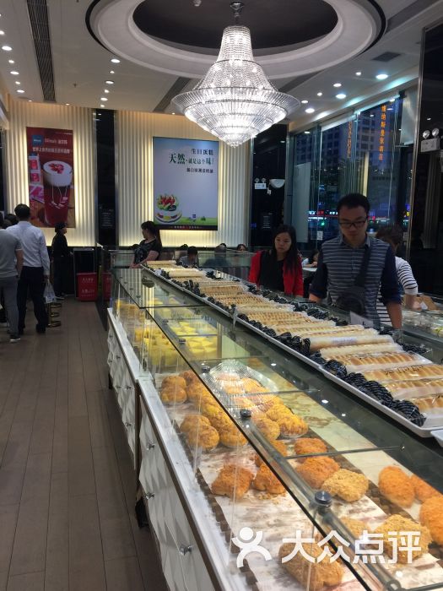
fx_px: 495
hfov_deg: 48.2
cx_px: 222
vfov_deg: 61.7
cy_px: 296
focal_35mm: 29
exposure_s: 1/33
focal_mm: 4.15
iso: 32
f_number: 2.2
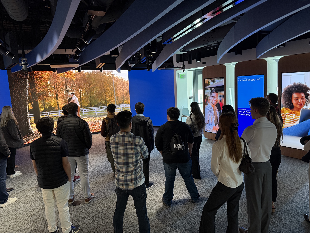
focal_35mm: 24
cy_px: 116
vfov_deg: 56.8
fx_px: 215
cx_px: 155
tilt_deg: -7.2
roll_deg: +4.2
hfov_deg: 71.6
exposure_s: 1/59
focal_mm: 6.76
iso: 250
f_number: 1.78
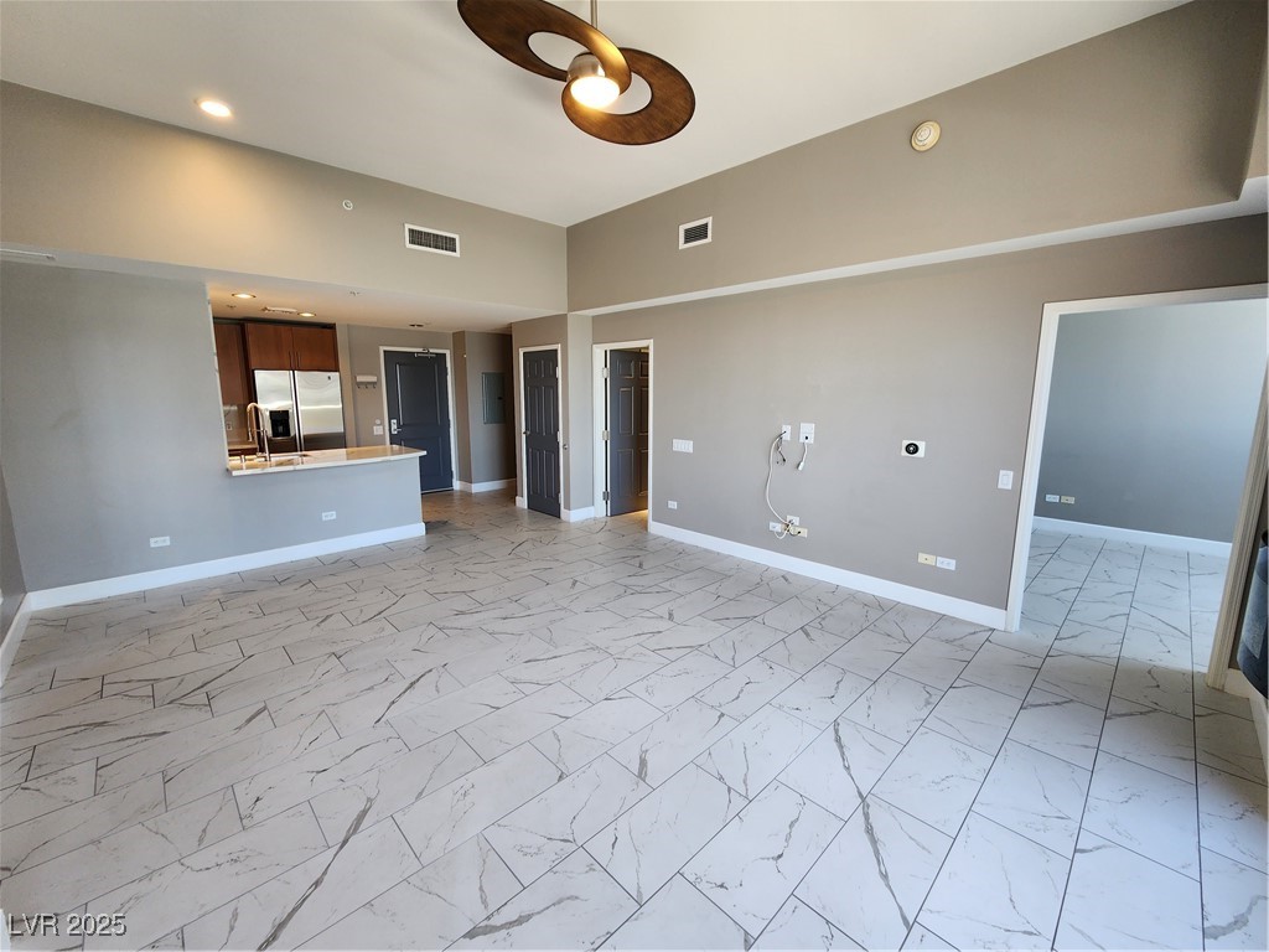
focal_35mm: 13
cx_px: 634
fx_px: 477
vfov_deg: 89.9
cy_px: 476
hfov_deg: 106.2
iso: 125
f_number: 2.2
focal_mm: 2.2
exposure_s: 1/60
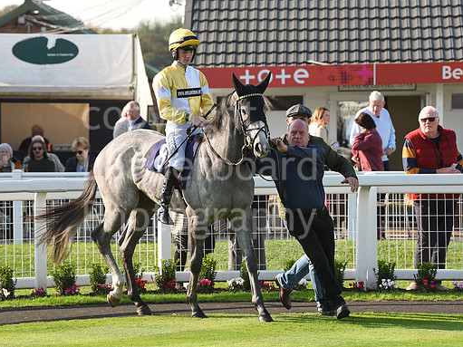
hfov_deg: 9.8
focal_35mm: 202
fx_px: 2701
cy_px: 174
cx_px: 201
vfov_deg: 7.4
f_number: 6.3
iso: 640
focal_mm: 185
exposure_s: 1/1250
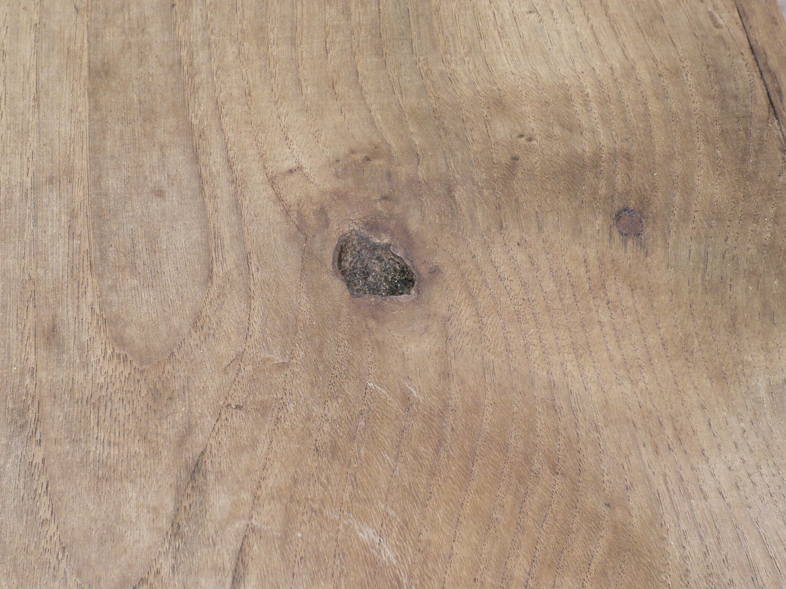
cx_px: 375
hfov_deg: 27.0
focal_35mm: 72
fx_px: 1635
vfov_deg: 20.4
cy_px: 266
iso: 100
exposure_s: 1/125
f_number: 4
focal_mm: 8.9
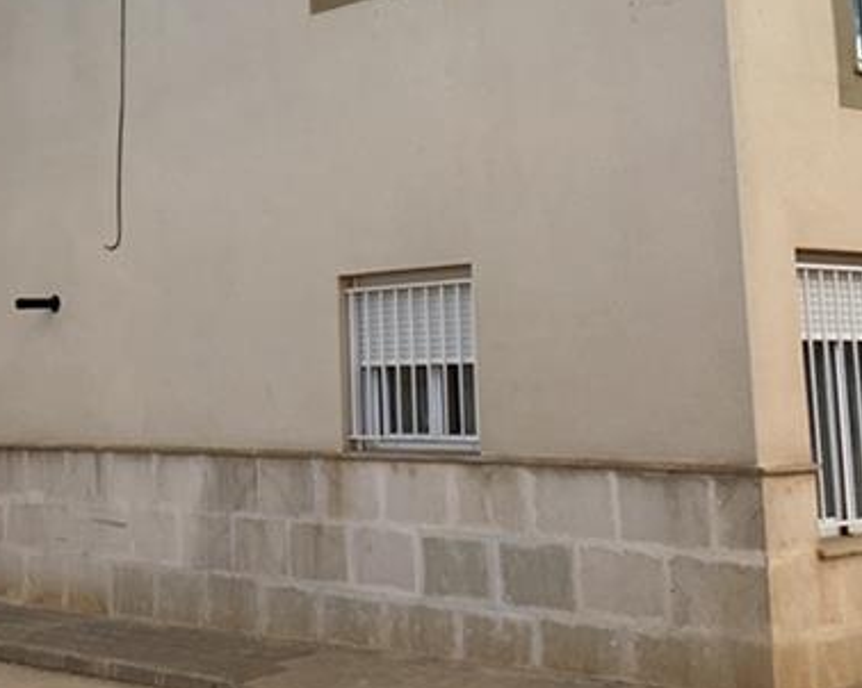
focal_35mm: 64
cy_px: 145
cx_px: 262
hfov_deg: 29.3
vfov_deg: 23.5
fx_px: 1632
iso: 25
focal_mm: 3.3
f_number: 2.4
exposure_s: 1/1072
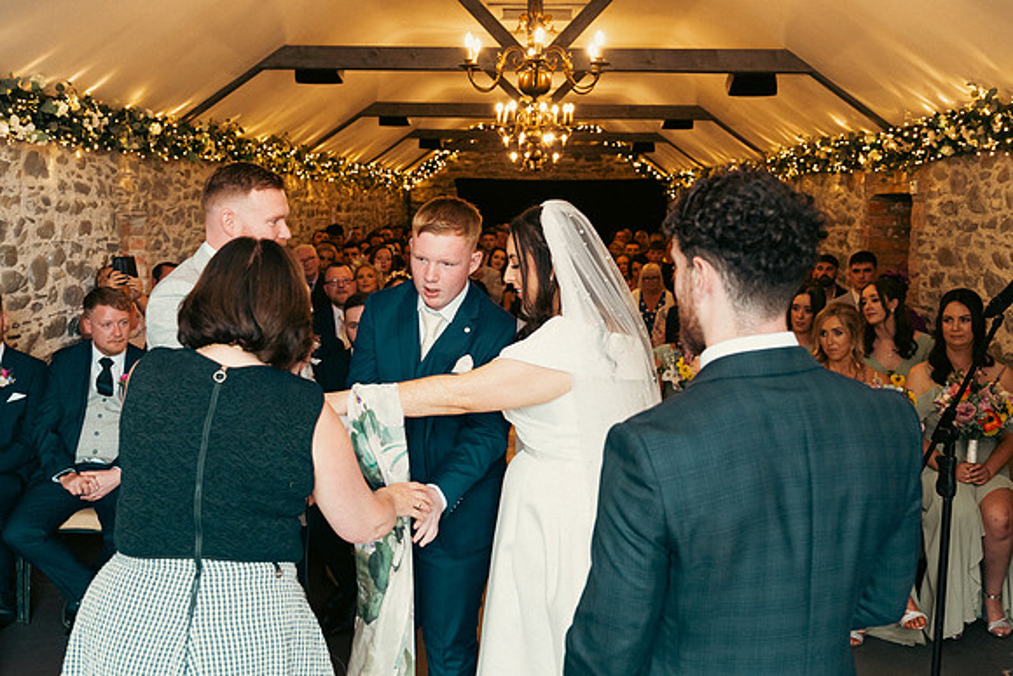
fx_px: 1098
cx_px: 506
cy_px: 338
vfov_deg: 34.2
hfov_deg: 49.5
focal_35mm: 39
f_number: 3.5
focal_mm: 26
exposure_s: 1/160
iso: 1250
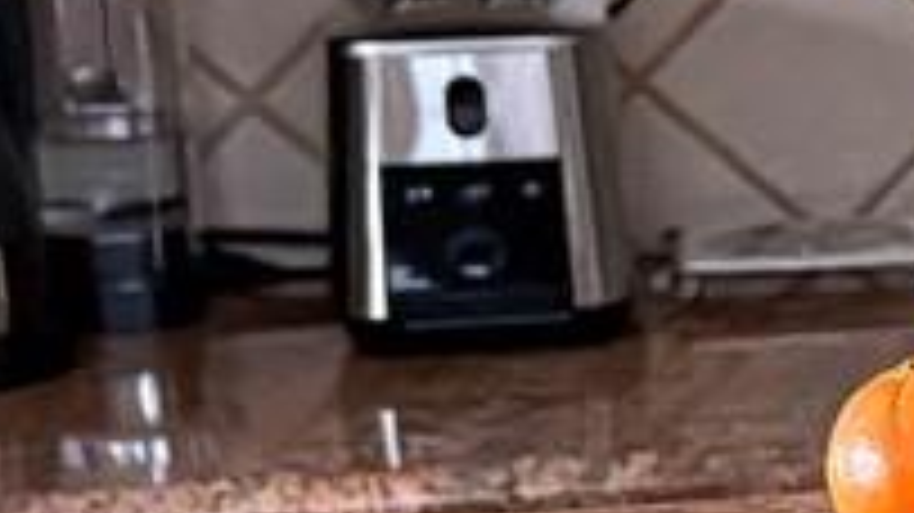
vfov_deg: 5.4
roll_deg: +0.1
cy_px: 405
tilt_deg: -10.2
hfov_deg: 8.3
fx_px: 5402
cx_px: 2710
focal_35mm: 223
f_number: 1.6
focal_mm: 5.96
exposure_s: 1/60
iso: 500
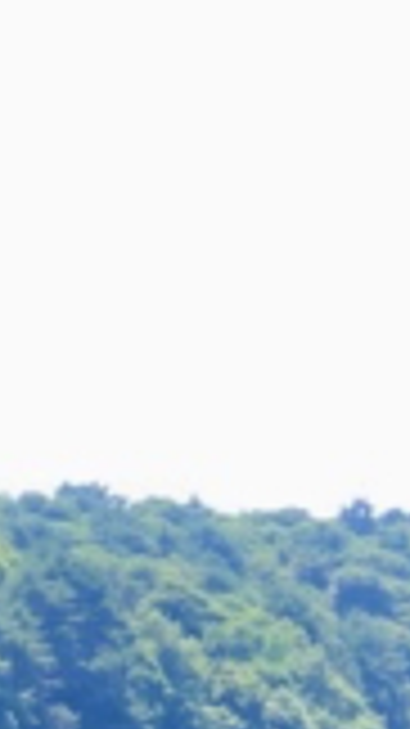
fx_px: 4895
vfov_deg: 8.4
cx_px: -1757
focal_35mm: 253
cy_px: 1058
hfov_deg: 4.1
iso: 125
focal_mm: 13.92
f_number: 5.6
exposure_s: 1/160
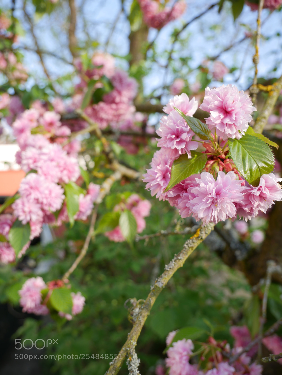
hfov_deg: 41.8
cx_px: 141
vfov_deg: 53.9
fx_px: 369
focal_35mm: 34
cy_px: 188
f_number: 5
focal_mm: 17
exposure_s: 1/160
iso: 200
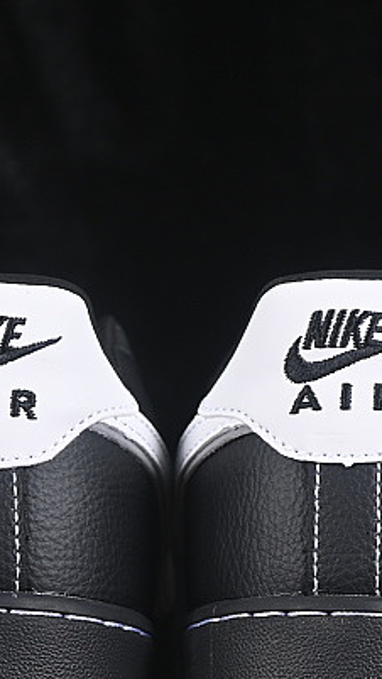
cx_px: 193
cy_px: 405
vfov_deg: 10.2
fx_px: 3801
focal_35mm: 211
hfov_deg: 5.8
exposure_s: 1/60
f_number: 6.3
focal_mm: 50
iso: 160
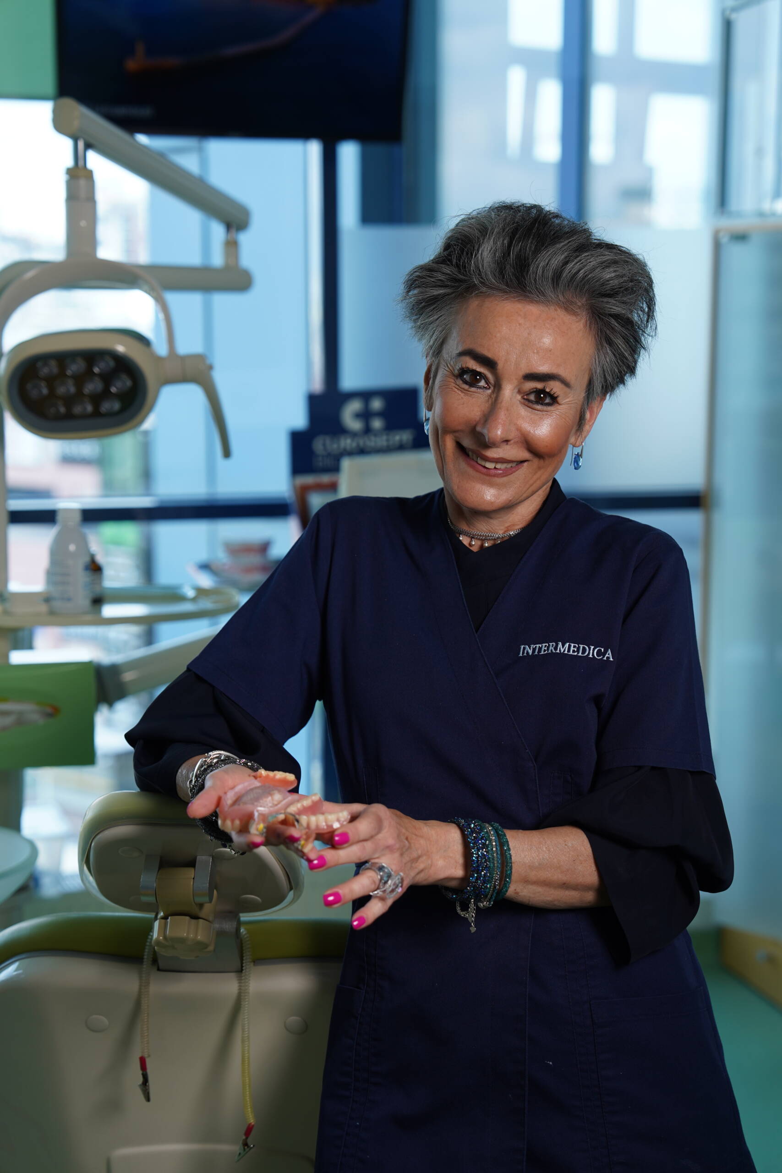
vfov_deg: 31.9
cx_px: 391
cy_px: 586
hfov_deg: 21.6
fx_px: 2052
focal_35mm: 63
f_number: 3.5
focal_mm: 63
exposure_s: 1/250
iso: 160
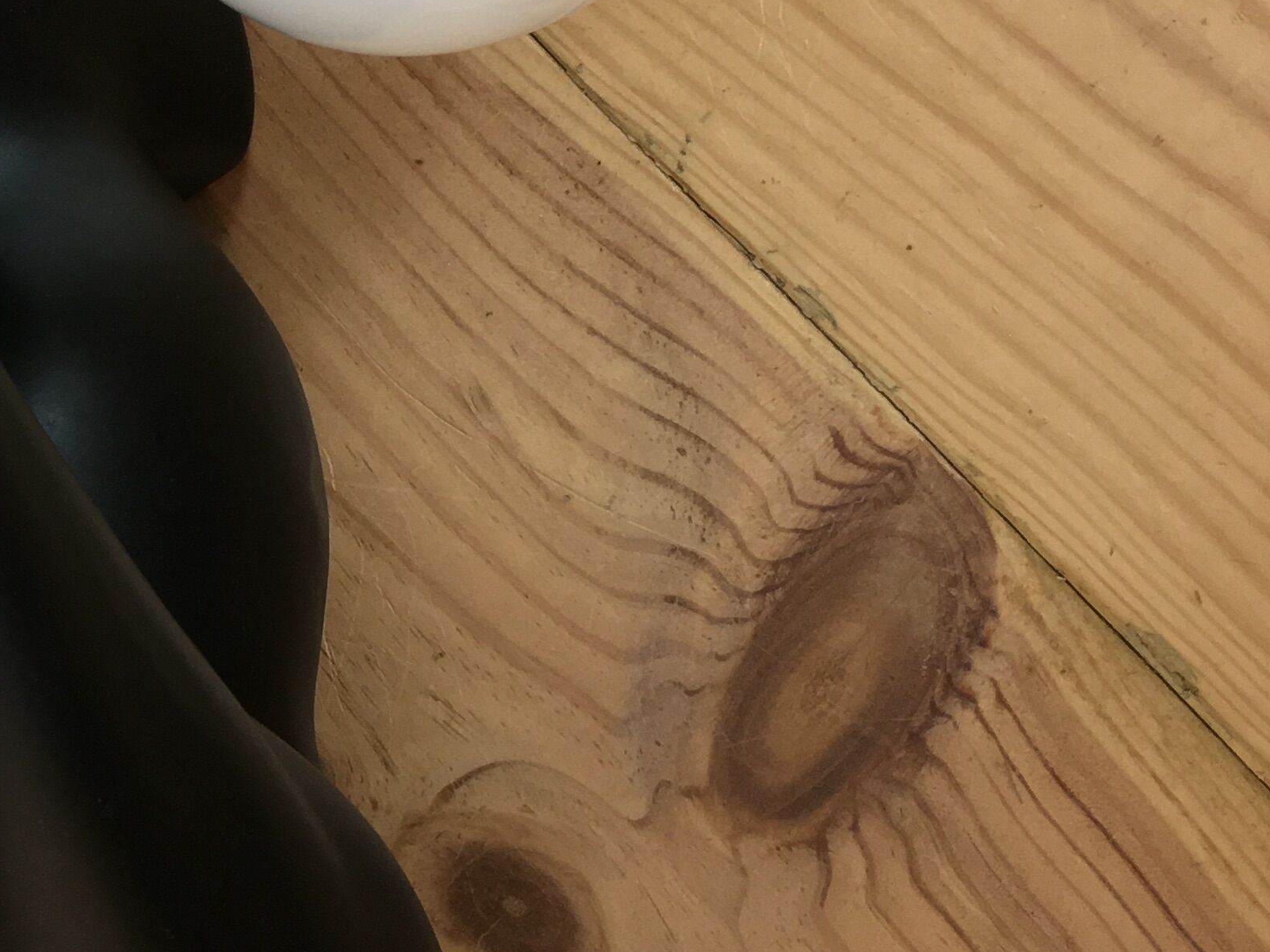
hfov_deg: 24.3
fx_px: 2678
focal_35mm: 73
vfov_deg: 20.2
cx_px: -236
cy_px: 468
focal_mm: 4.15
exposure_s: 1/33
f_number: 2.2
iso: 64
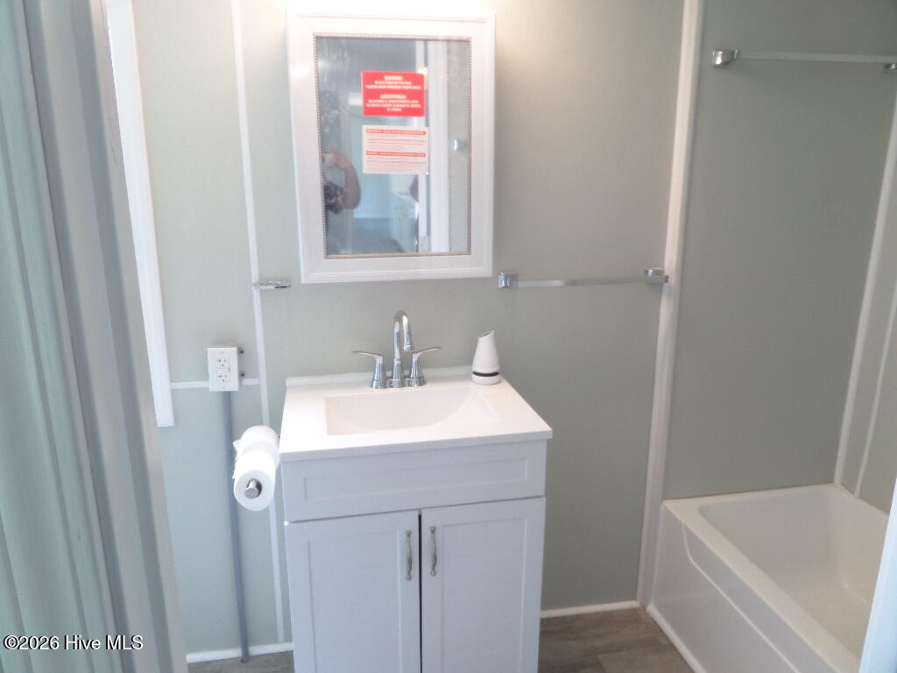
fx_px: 622
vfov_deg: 56.8
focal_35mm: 24
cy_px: 336
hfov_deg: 71.6
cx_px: 448
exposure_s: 1/30
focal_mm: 4
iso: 160
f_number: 3.2
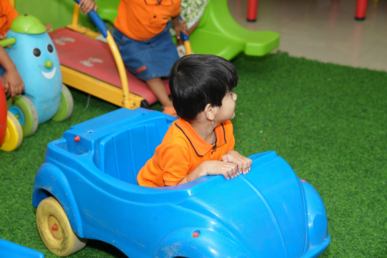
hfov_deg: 28.8
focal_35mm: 70
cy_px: 129
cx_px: 194
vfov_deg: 19.5
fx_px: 753
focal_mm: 70
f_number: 5
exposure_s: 1/200
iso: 800
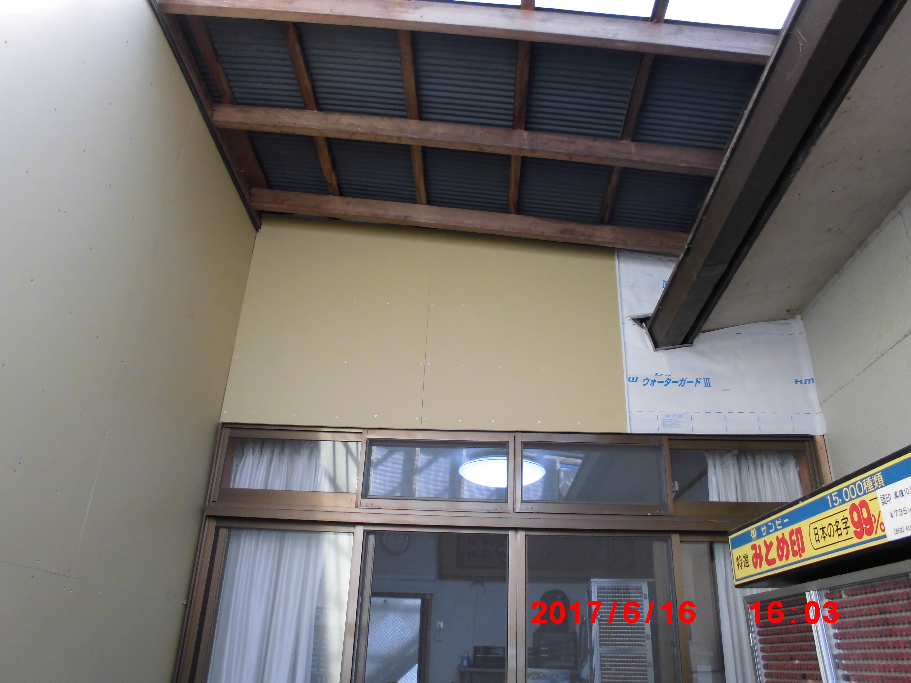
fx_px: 684
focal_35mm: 26
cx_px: 456
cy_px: 342
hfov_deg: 67.3
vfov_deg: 53.1
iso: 100
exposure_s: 1/60
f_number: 3.5
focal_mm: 4.6
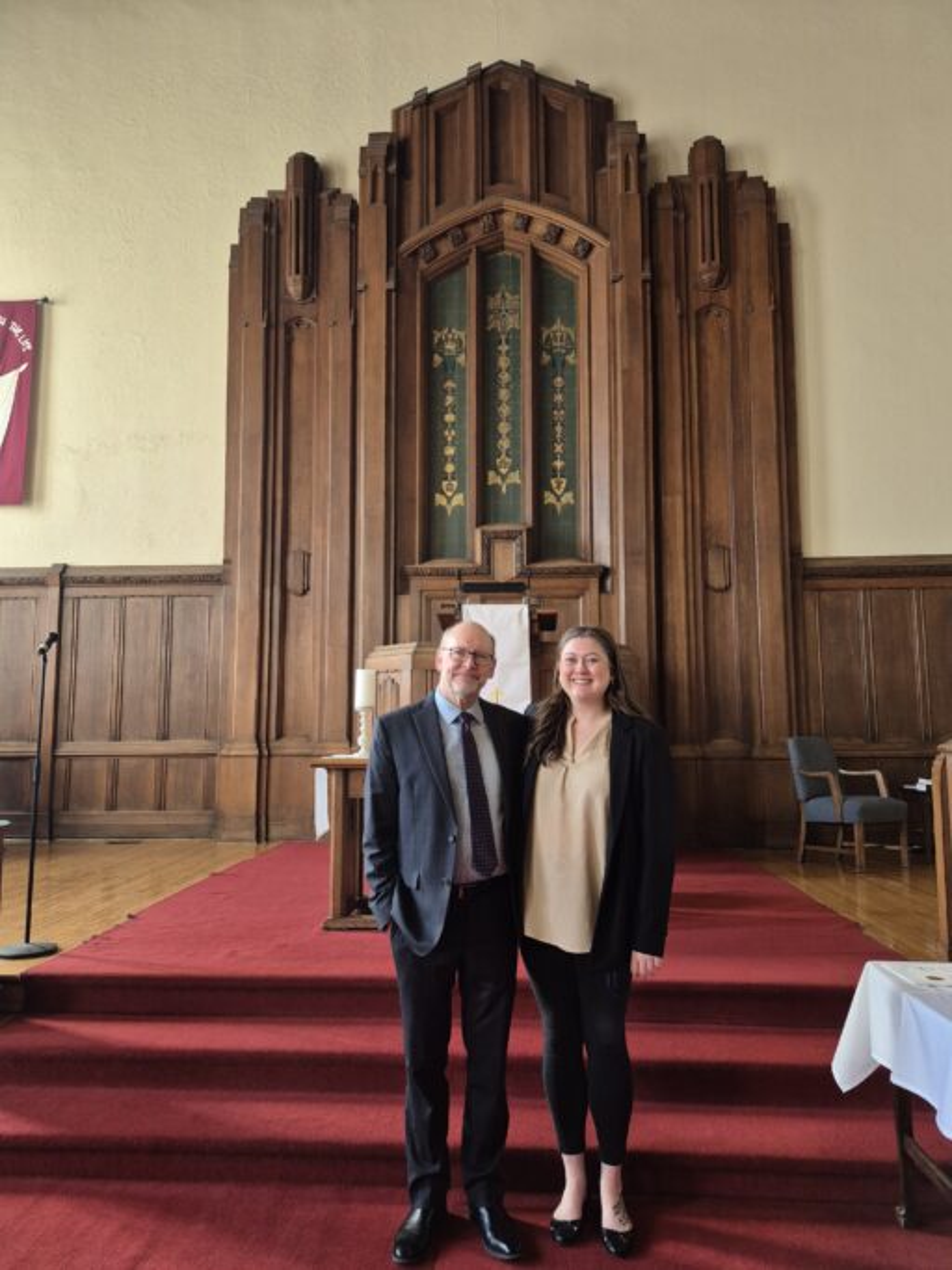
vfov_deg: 73.9
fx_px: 844
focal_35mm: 23
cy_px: 635
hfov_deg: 58.9
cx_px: 476
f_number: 1.8
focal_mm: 5.4
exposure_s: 1/120
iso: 400
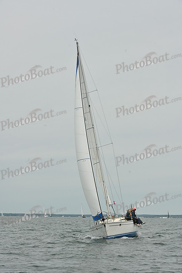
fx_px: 796
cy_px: 136
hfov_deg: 13.0
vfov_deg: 19.5
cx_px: 91
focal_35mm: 105
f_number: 11
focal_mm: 105
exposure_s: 1/1250
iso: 320
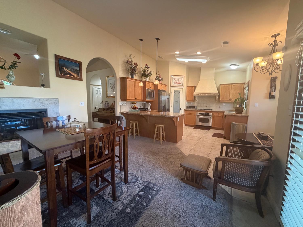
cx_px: 152
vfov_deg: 85.7
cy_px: 114
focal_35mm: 14
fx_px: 123
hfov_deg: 102.1
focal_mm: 2.22
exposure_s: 1/60
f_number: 2.2
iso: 400
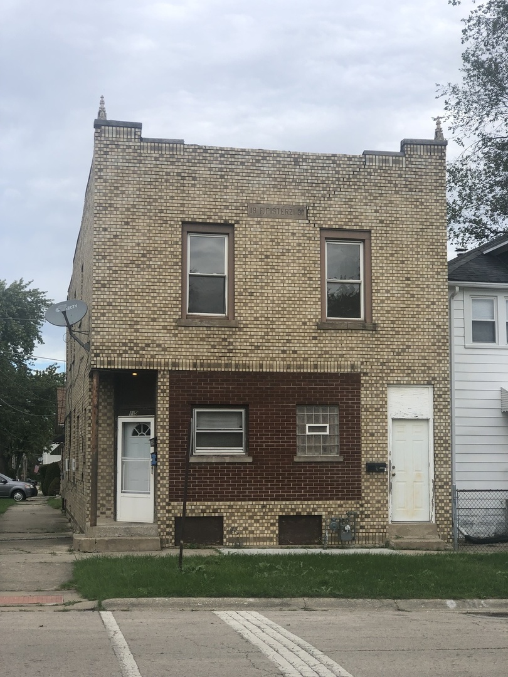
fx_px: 1115
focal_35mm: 57
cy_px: 338
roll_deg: +0.9
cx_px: 254
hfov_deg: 25.7
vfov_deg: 33.8
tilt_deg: +5.9
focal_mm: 6.6
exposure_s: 1/365
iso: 20
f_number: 2.8
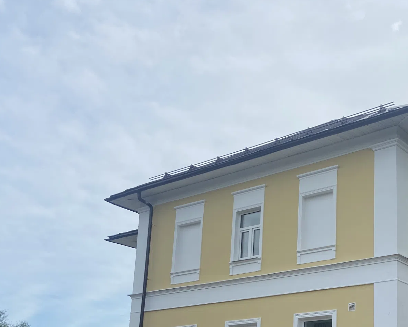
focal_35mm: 51
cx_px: 318
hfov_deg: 35.6
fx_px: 616
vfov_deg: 28.7
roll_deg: -1.1
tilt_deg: +11.7
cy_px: 281
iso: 32
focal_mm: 4.25
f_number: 1.8
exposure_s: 1/5025
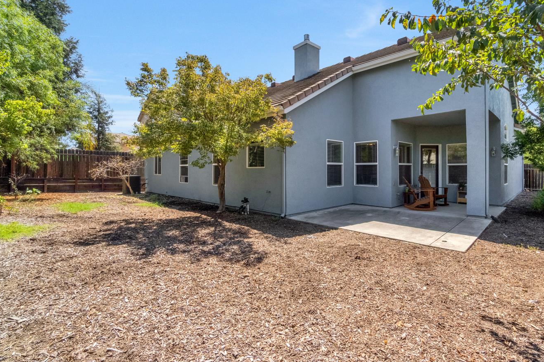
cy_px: 169
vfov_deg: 70.3
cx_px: 303
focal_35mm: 17
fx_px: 257
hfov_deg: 92.9
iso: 400
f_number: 8
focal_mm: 10
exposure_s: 1/640
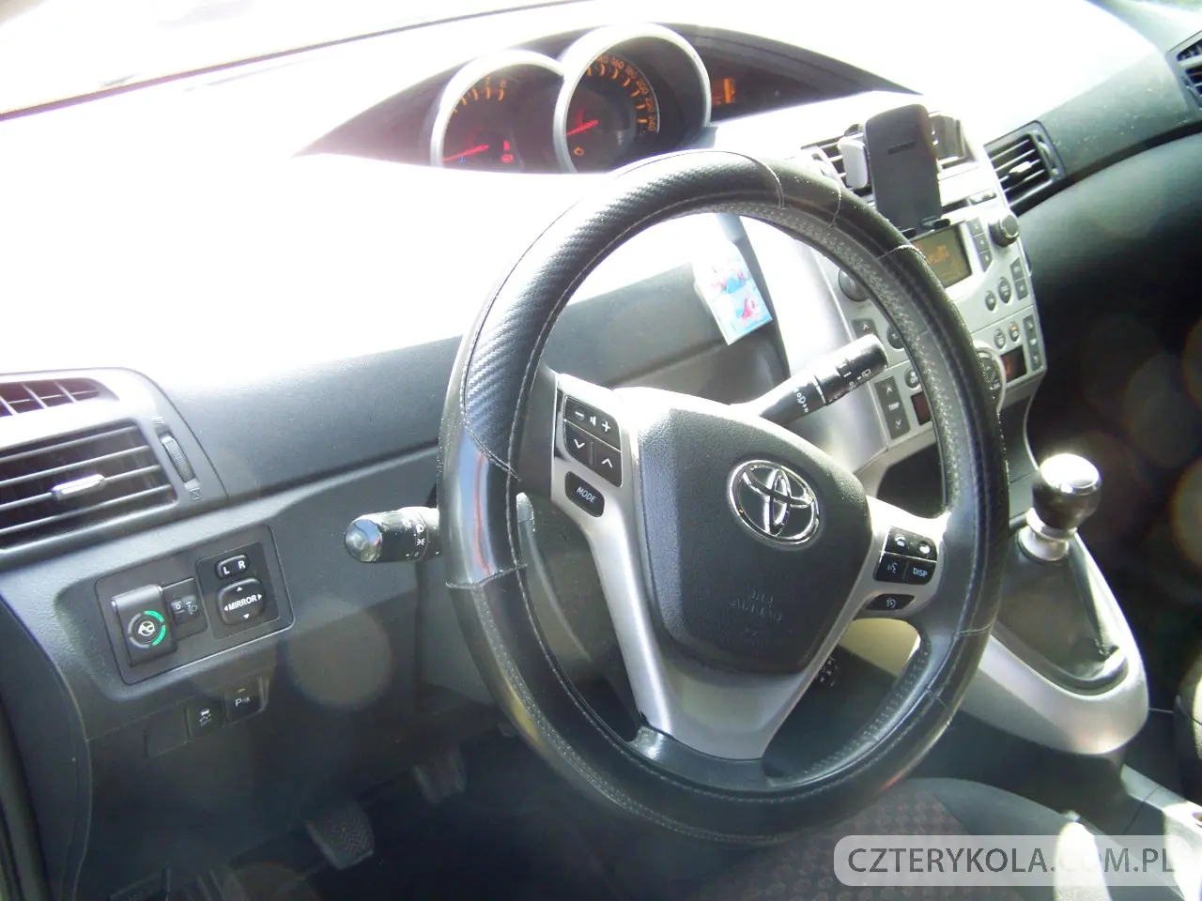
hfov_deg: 49.0
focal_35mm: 38
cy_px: 450
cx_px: 601
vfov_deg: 37.7
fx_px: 1320
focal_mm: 6.3
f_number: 2.8
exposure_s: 1/60
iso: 160
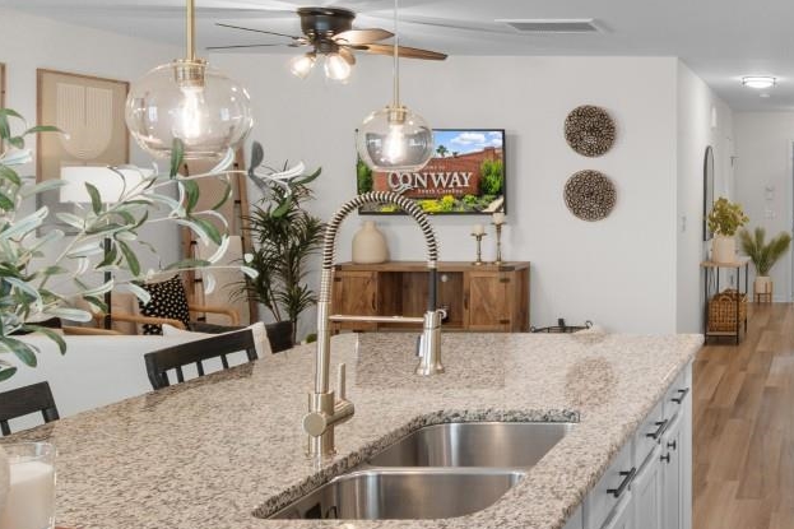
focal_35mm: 39
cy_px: 175
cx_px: 823
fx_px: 860
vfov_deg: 33.9
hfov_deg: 41.8
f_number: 4.5
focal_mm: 10
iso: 100
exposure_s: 1/2
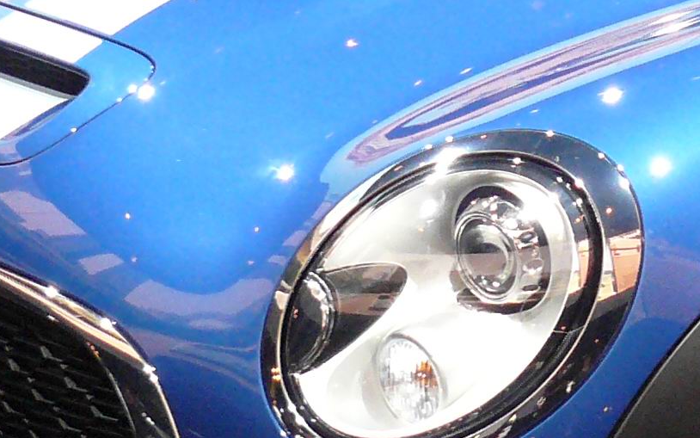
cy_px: 68
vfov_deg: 9.1
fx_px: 2748
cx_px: 789
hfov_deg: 14.2
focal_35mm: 144
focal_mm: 6
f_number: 2.8
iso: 320
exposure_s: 1/60
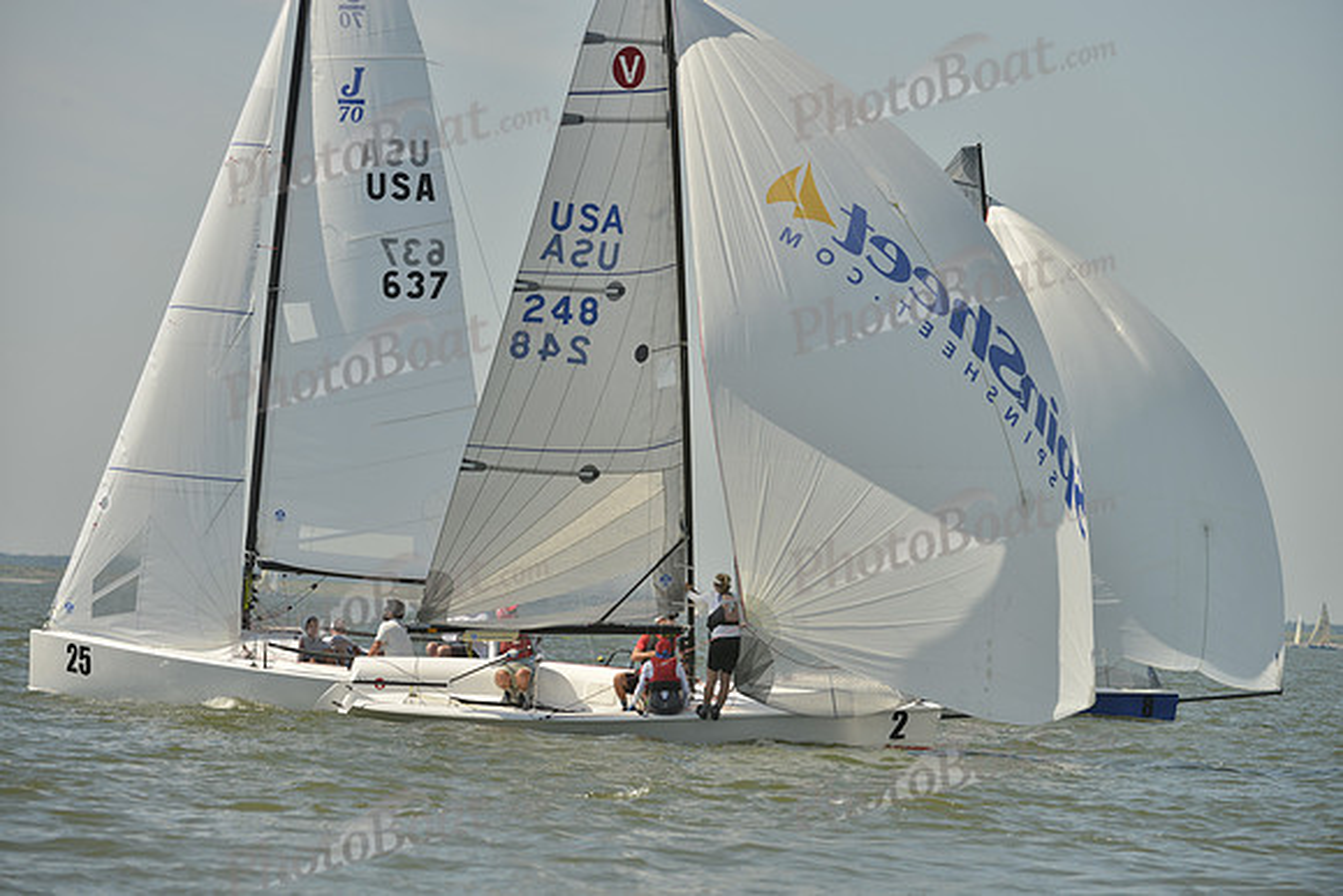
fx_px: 8209
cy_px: 448
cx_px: 672
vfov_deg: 6.2
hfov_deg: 9.4
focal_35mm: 220
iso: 200
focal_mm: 220
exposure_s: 1/1250
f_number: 6.3
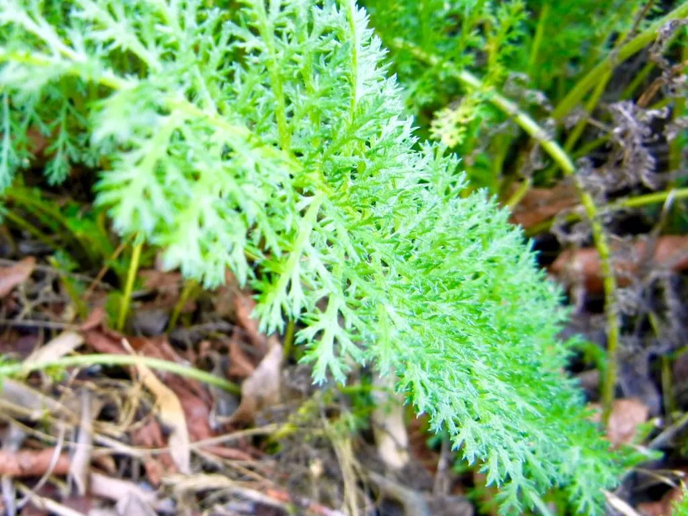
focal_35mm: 30
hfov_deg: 60.0
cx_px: 344
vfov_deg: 46.8
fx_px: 596
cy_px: 258
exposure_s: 1/41.4
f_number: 3.5
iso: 160
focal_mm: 5.4
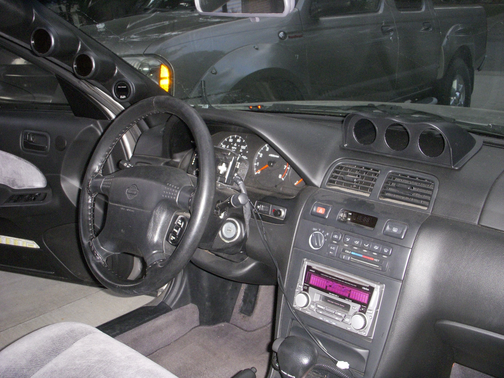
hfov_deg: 49.0
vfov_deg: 37.7
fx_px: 553
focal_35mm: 38
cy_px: 189
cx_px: 252
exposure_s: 1/160
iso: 500
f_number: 3.3
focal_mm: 6.3
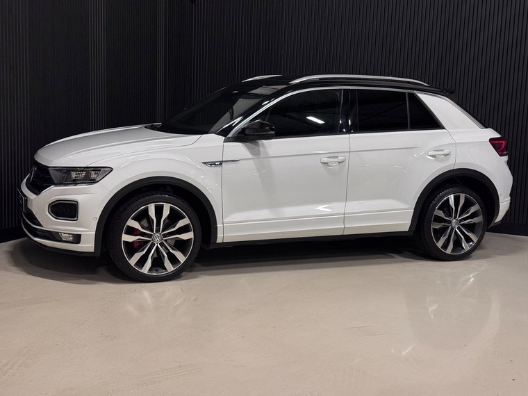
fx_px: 732
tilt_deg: -8.2
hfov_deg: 39.7
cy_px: 198
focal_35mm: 48
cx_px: 264
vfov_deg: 30.3
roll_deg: -2.1
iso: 320
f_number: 1.78
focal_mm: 6.76
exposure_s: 1/33
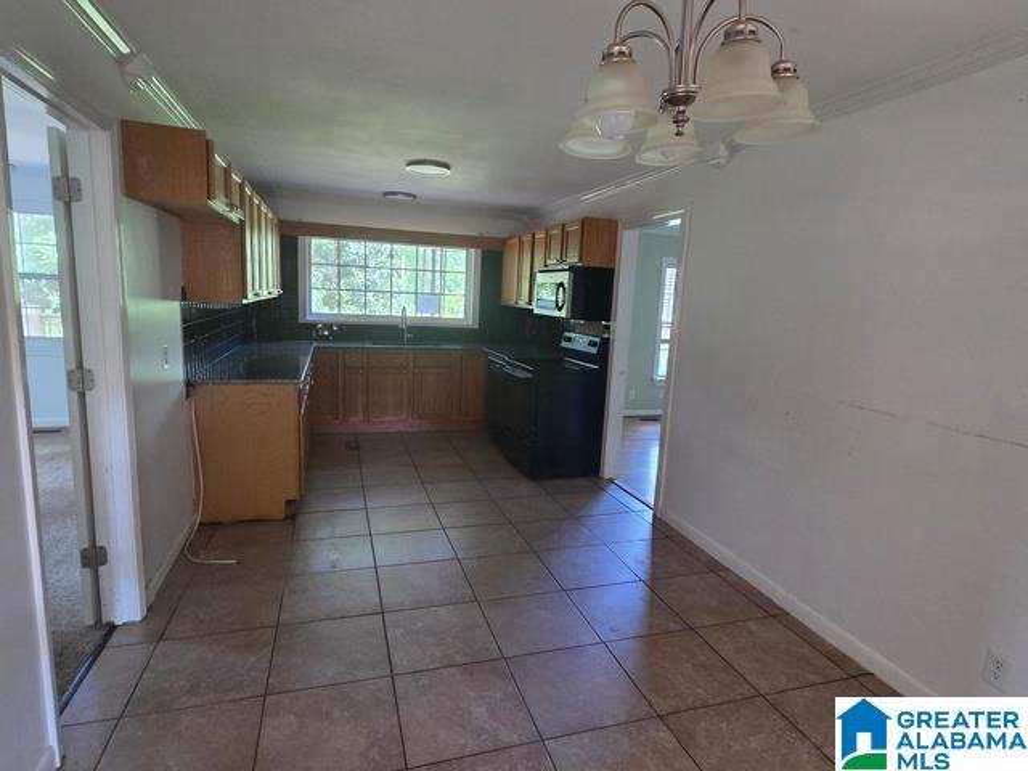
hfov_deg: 106.2
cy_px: 386
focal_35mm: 13
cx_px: 514
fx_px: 386
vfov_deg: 89.9
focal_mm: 2.2
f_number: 2.2
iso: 800
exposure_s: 1/60
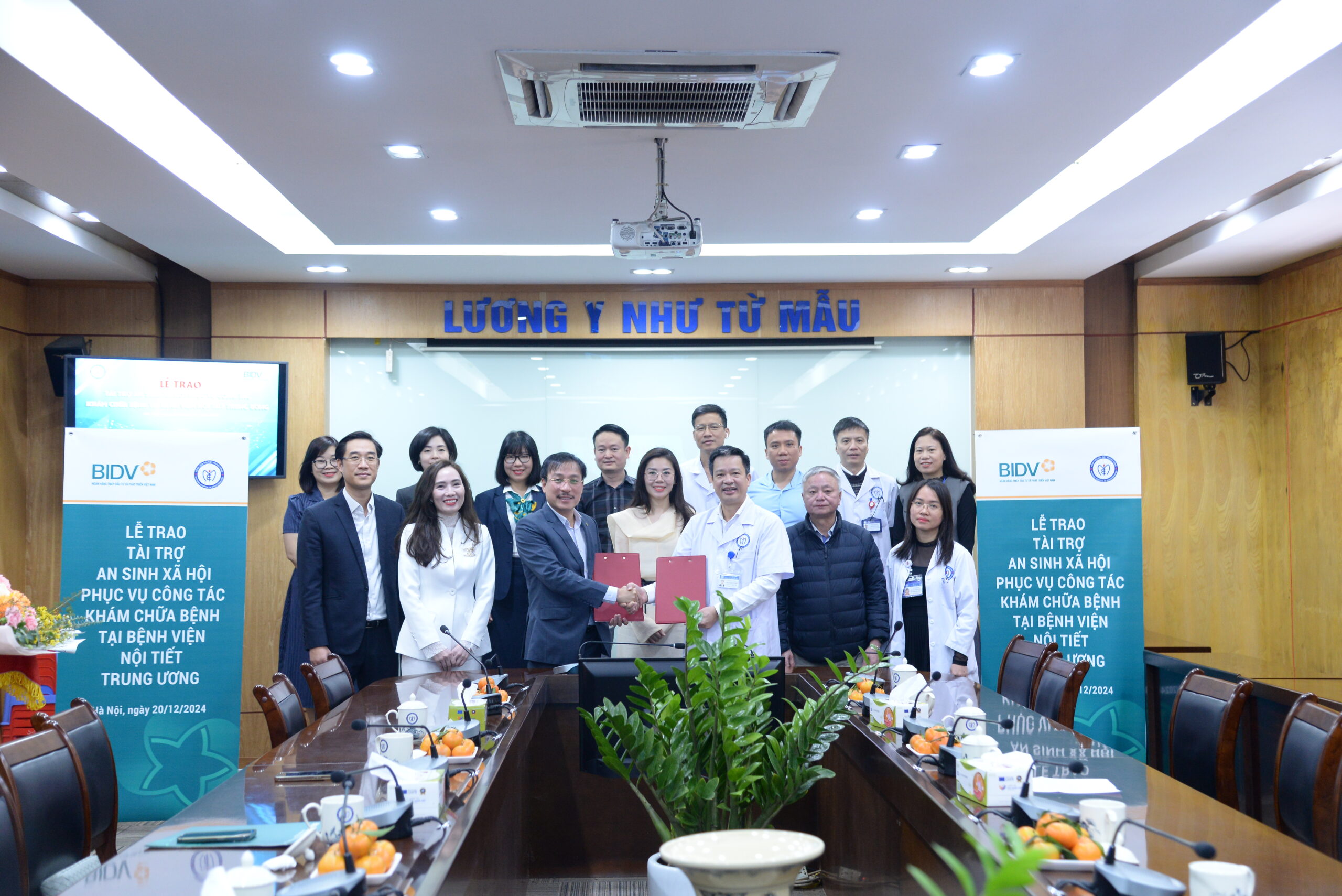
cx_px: 671
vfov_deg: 28.1
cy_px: 448
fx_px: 1790
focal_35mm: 48
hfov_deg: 41.1
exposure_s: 1/50
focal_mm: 48
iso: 1600
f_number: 4
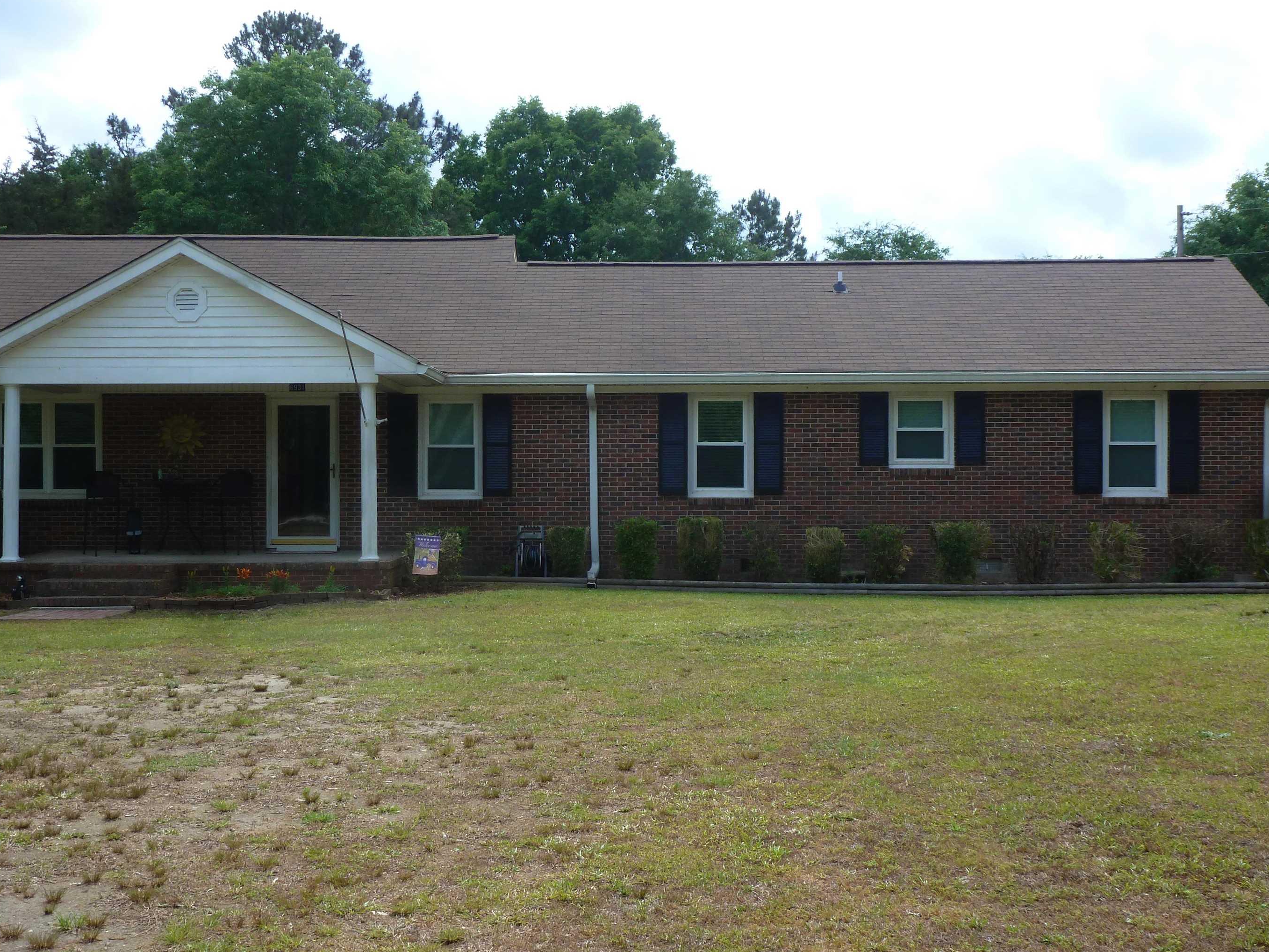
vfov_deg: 33.6
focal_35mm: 43
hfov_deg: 43.8
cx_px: 614
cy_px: 496
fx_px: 1576
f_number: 3.8
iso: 100
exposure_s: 1/400
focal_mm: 6.8
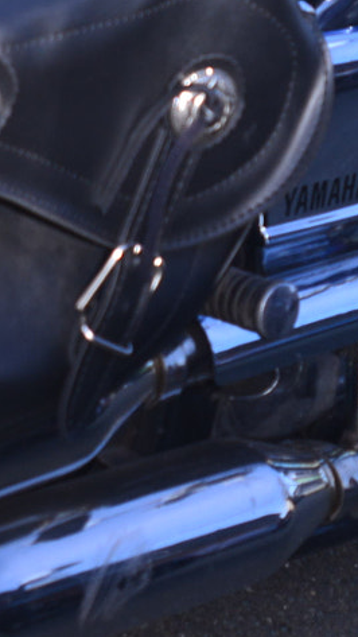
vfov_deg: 10.3
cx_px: 354
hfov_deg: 5.9
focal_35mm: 204
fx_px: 3443
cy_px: -192
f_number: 7.1
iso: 200
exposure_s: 1/200
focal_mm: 30
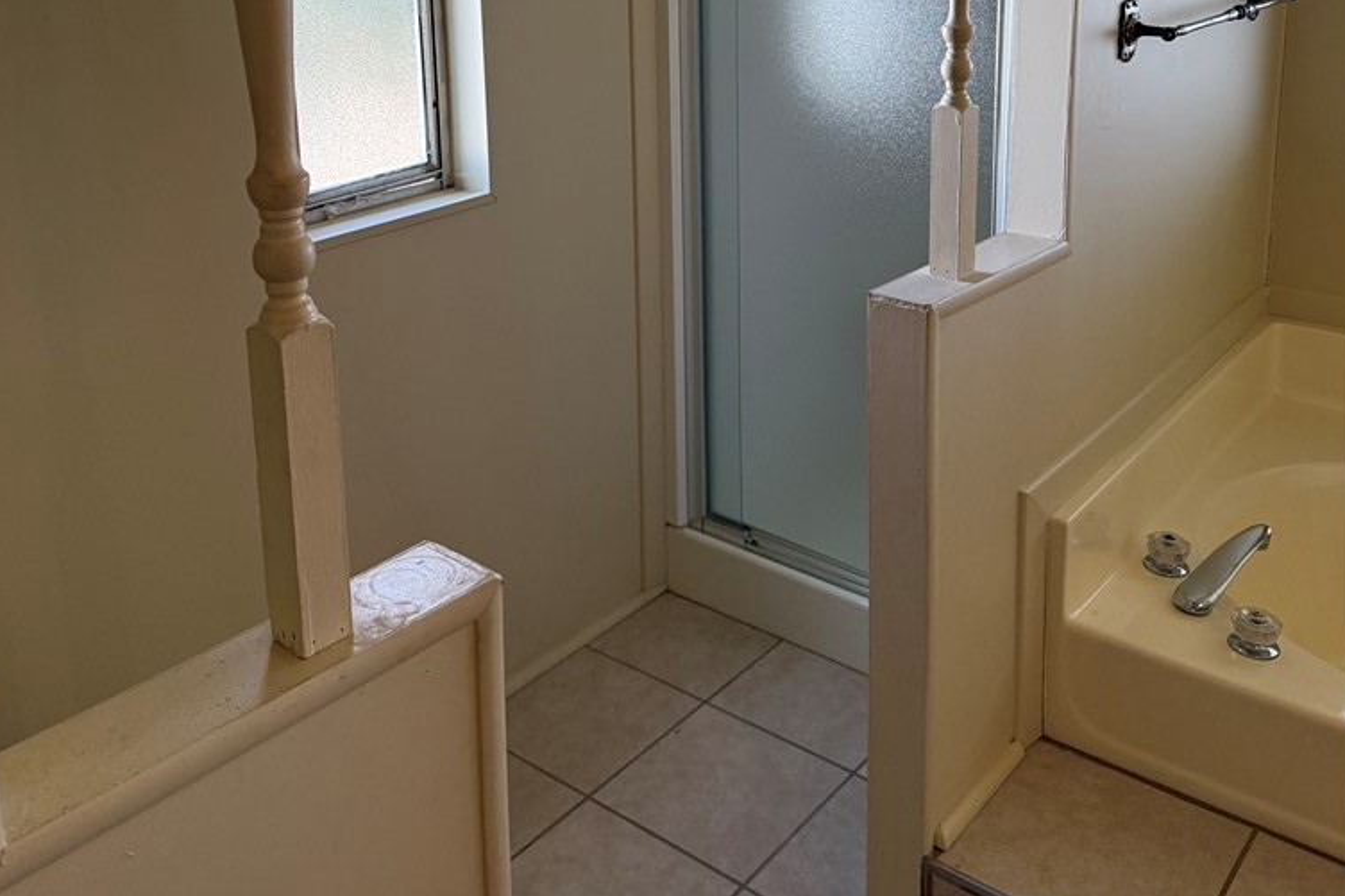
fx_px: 1270
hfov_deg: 55.8
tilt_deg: -8.9
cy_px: 139
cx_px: 669
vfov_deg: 37.1
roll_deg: +0.8
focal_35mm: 34
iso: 200
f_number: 1.78
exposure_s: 1/235
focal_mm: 6.76
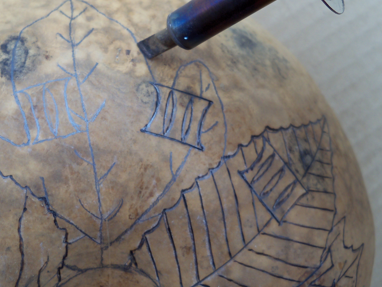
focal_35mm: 48
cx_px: 134
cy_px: 104
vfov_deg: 30.1
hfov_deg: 39.3
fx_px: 530
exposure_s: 1/60
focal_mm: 6.2
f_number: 3.5
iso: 80
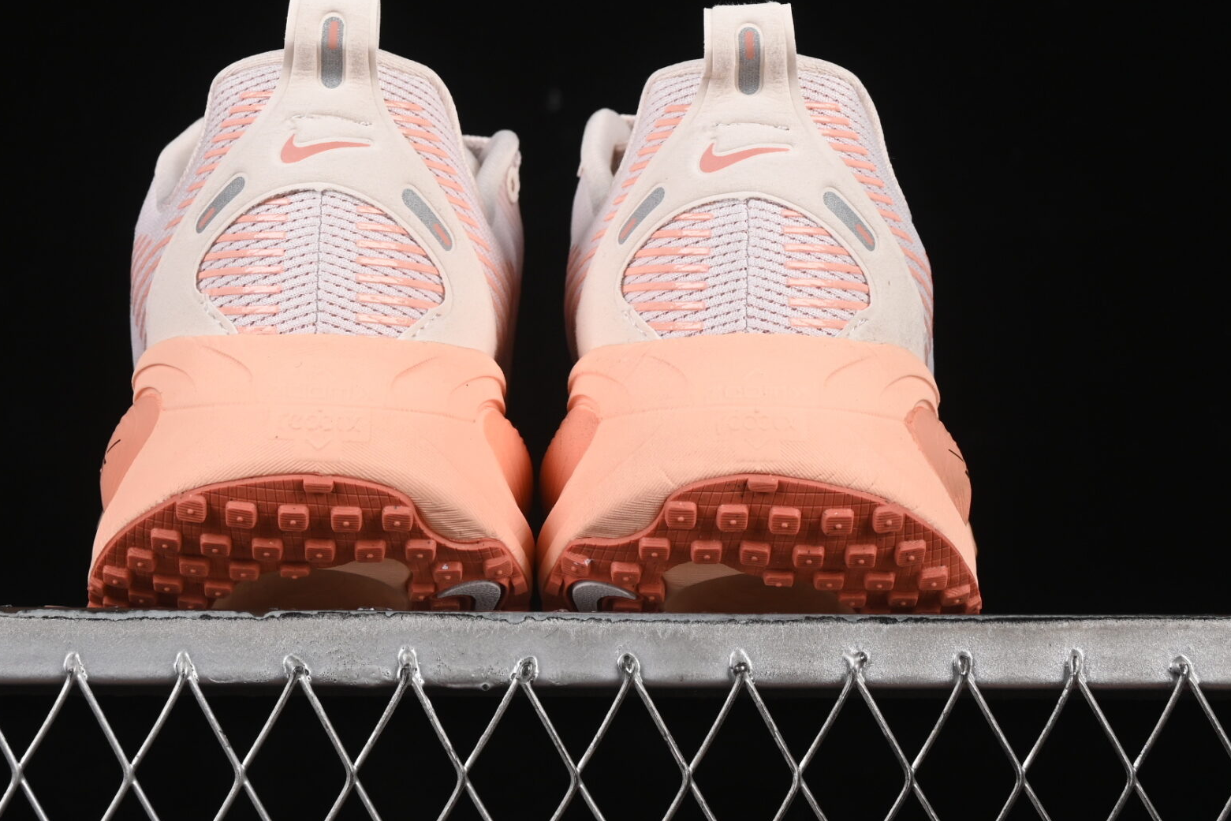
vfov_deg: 11.1
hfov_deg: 16.6
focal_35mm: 123
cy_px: 190
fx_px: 4206
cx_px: 520
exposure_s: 1/80
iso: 160
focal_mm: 50
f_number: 8
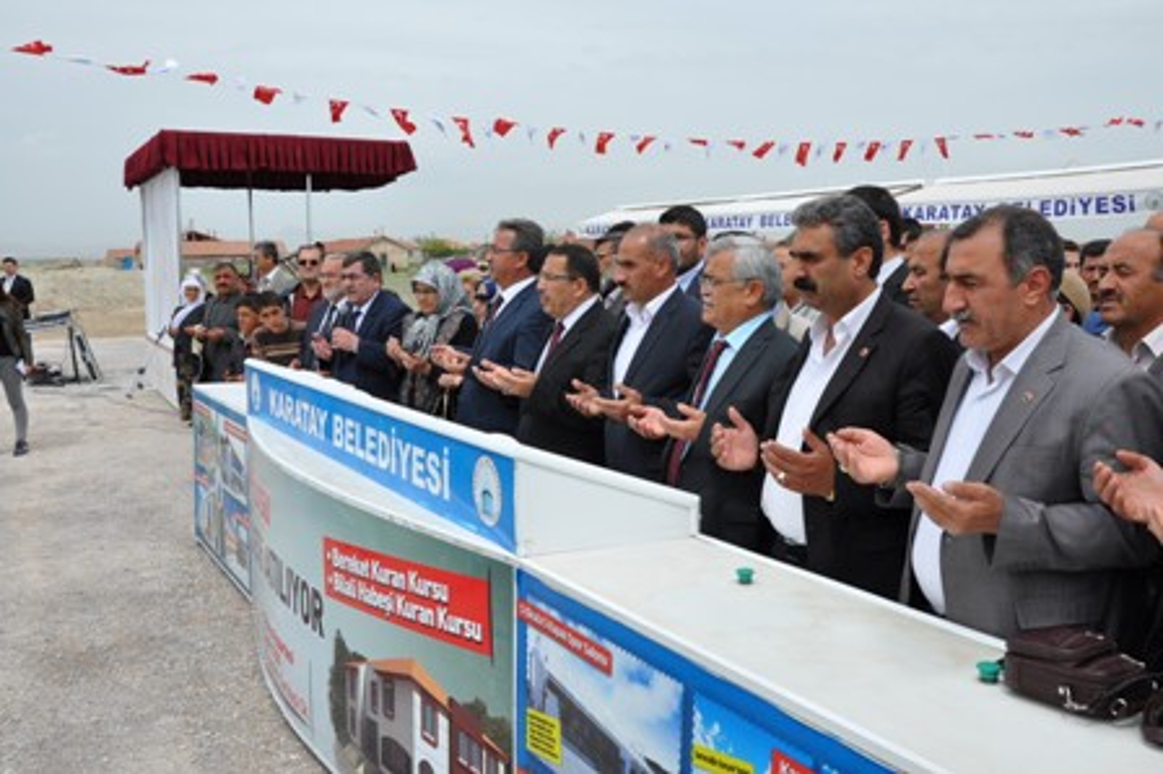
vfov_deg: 36.8
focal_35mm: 36
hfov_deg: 53.2
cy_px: 387
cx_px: 582
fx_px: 1162
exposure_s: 1/400
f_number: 10
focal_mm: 24
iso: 200
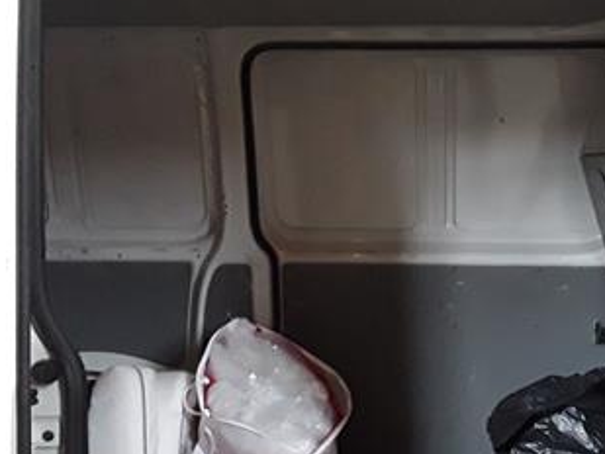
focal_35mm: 58
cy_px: 313
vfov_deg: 25.1
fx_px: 1014
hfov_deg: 32.5
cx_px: 460
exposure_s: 1/25
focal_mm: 2.91
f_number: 1.9
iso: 400
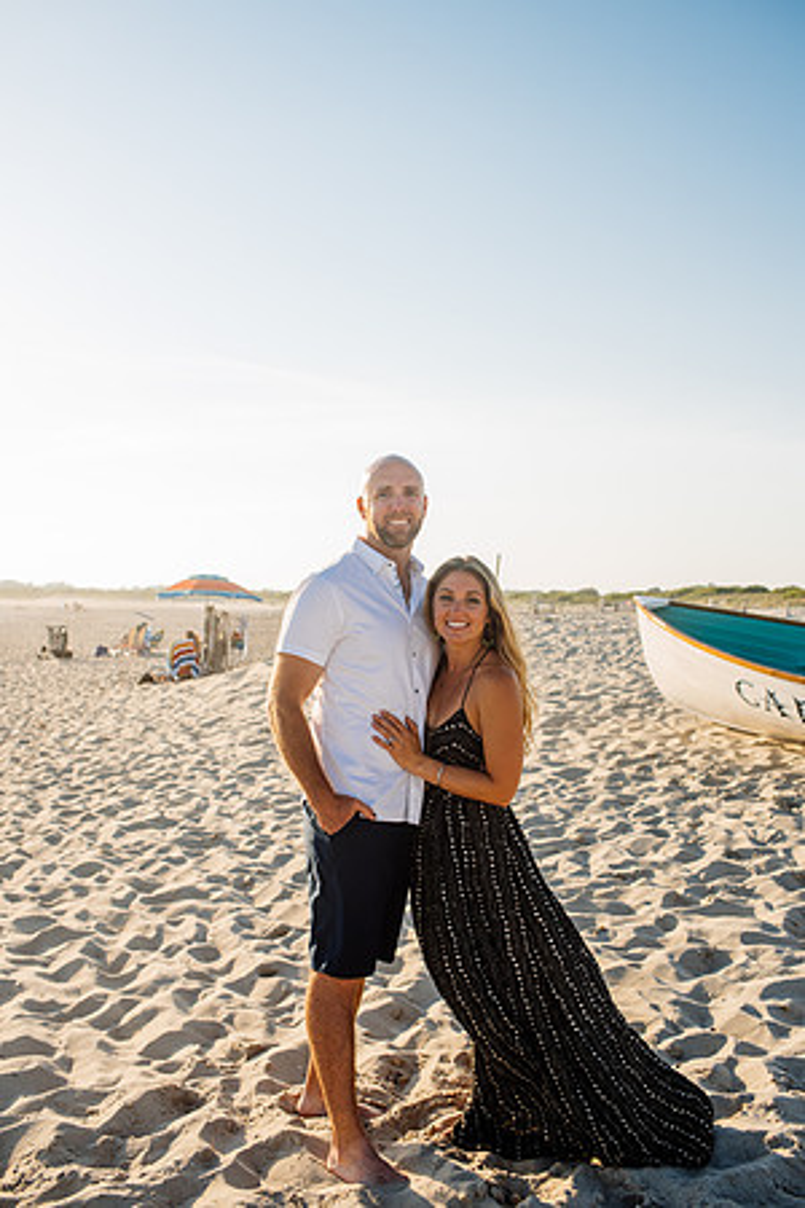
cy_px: 604
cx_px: 402
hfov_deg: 37.9
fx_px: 1174
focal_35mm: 35
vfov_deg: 54.4
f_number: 4
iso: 160
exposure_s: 1/800
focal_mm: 35
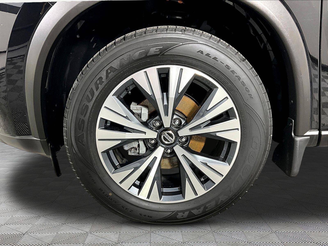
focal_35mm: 29
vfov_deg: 48.2
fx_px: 275
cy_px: 123
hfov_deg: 61.7
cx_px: 164
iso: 80
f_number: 1.8
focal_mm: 3
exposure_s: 1/60
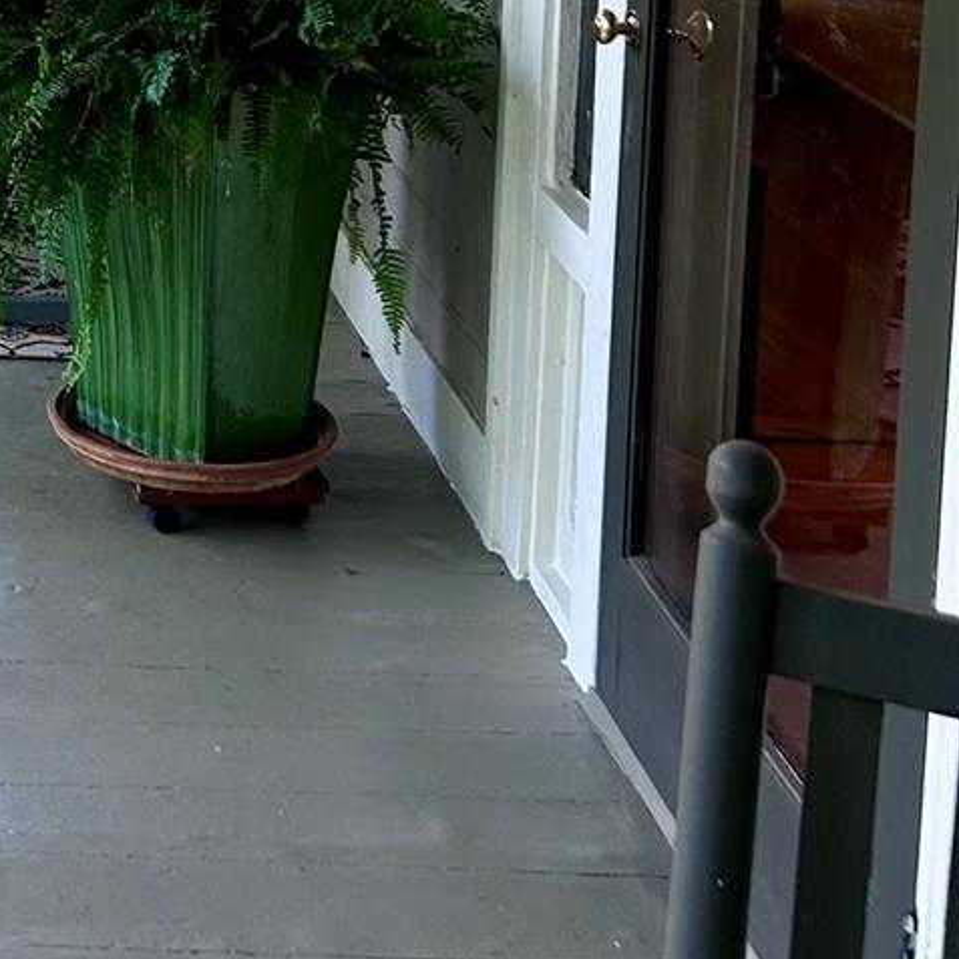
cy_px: -324
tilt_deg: -5.7
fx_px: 2319
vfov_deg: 21.0
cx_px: -197
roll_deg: -2.3
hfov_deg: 21.6
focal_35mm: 74
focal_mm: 5.7
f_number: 1.5
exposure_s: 1/121
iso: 50
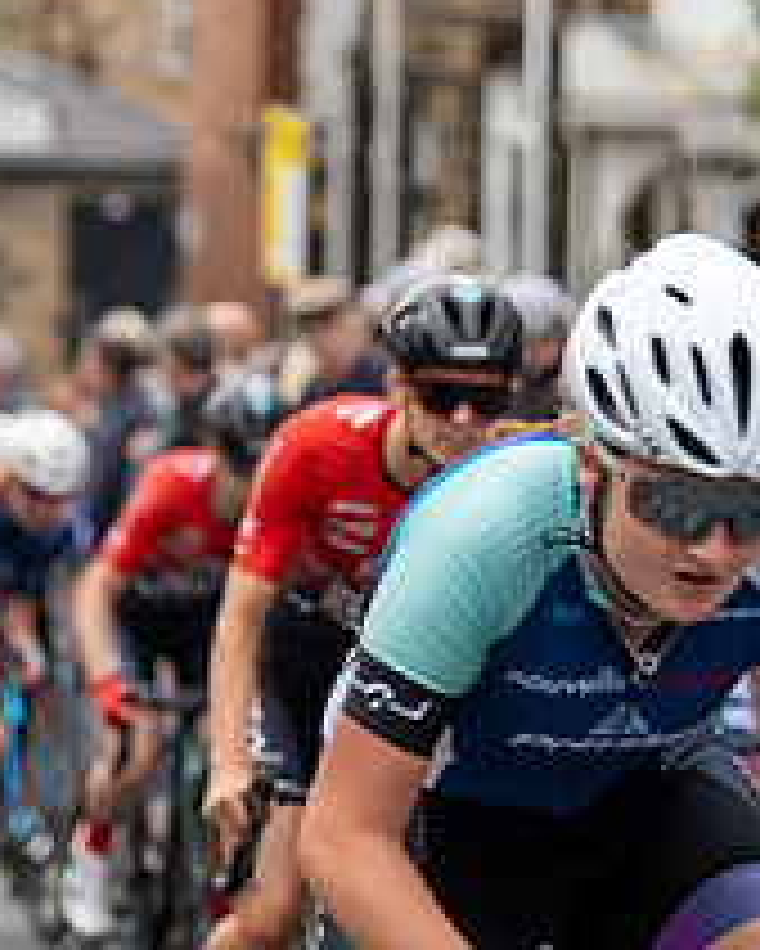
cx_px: -517
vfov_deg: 6.9
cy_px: 452
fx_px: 7895
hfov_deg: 5.4
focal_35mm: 281
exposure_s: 1/500
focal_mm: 109
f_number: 3.5
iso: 500
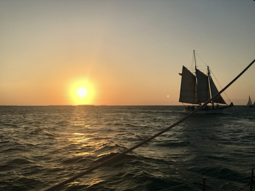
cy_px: 96
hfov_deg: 61.7
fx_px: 214
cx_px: 128
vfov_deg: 48.2
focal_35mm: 29
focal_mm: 4.15
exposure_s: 1/1603
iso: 25
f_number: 2.2
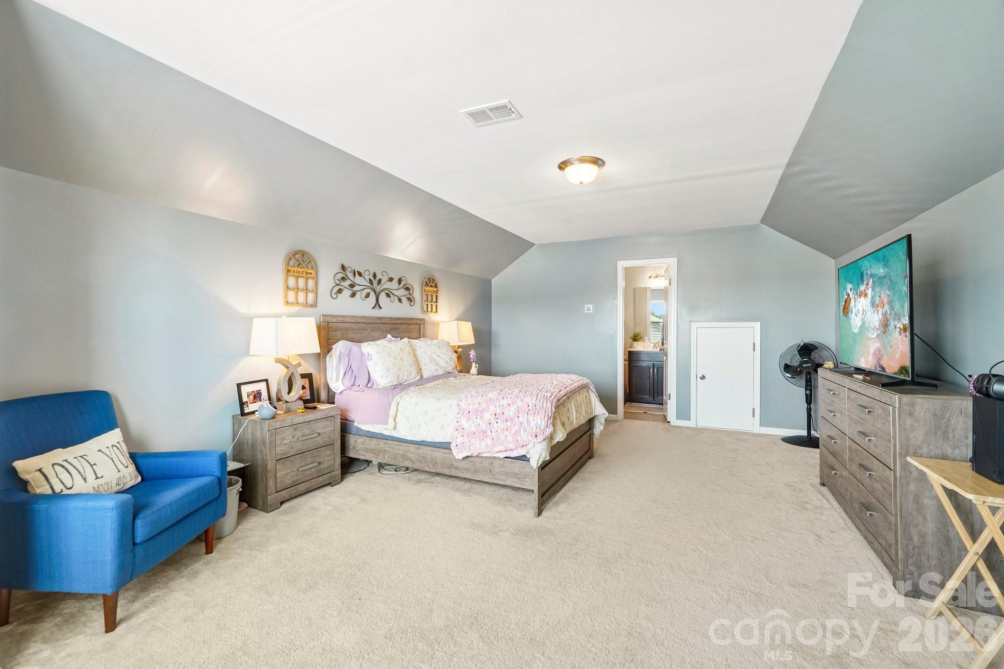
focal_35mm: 15
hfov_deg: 100.4
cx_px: 502
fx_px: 418
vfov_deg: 77.3
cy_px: 334
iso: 400
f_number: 9.5
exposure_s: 1/4
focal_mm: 10
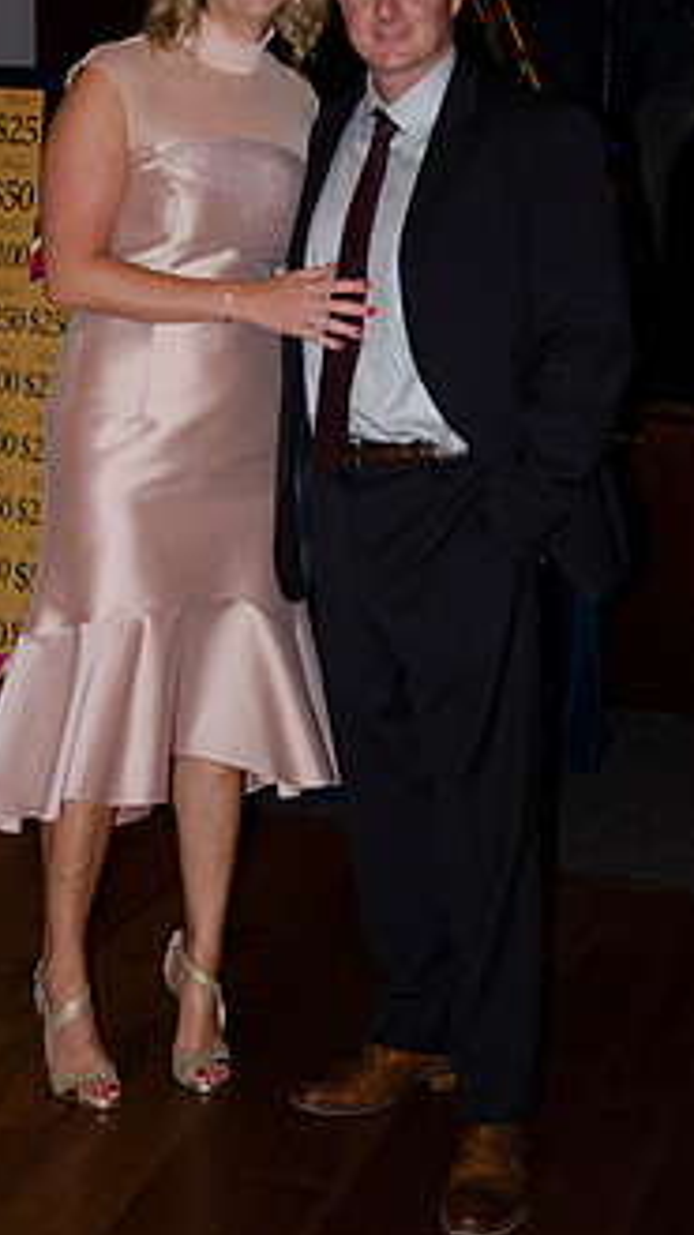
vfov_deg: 28.8
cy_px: 447
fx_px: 2389
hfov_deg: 16.5
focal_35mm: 73
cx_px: 229
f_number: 4.5
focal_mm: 34
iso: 640
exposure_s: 1/60
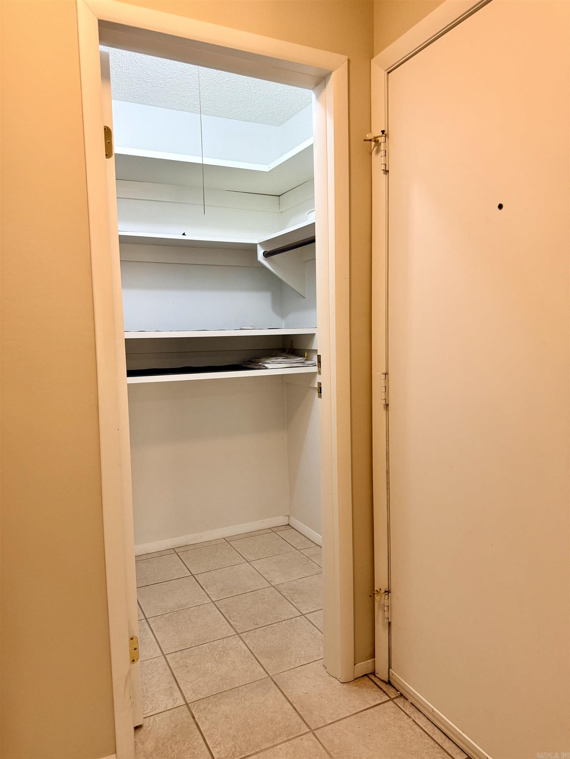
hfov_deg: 56.8
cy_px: 380
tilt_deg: -5.2
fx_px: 527
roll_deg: +0.7
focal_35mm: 24
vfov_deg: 71.6
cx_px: 285
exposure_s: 1/60
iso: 200
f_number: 1.78
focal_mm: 6.76
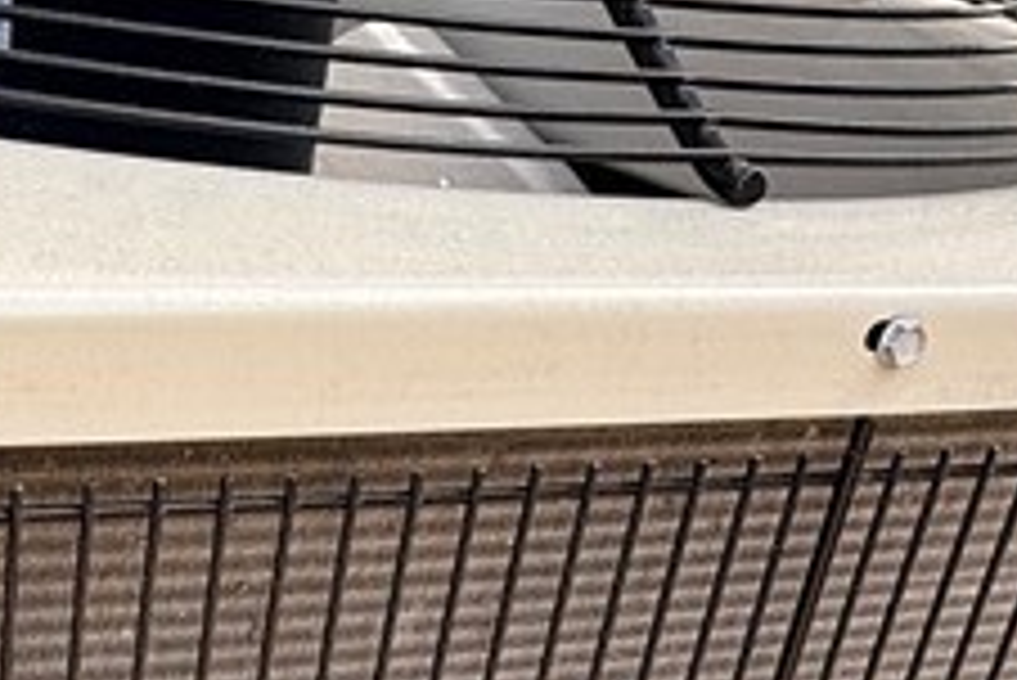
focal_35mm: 66
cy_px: 1031
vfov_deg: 18.3
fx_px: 1866
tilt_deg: -35.9
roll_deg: -8.4
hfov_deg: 29.5
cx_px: 148
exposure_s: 1/184
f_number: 2.2
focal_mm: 2.22
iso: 50
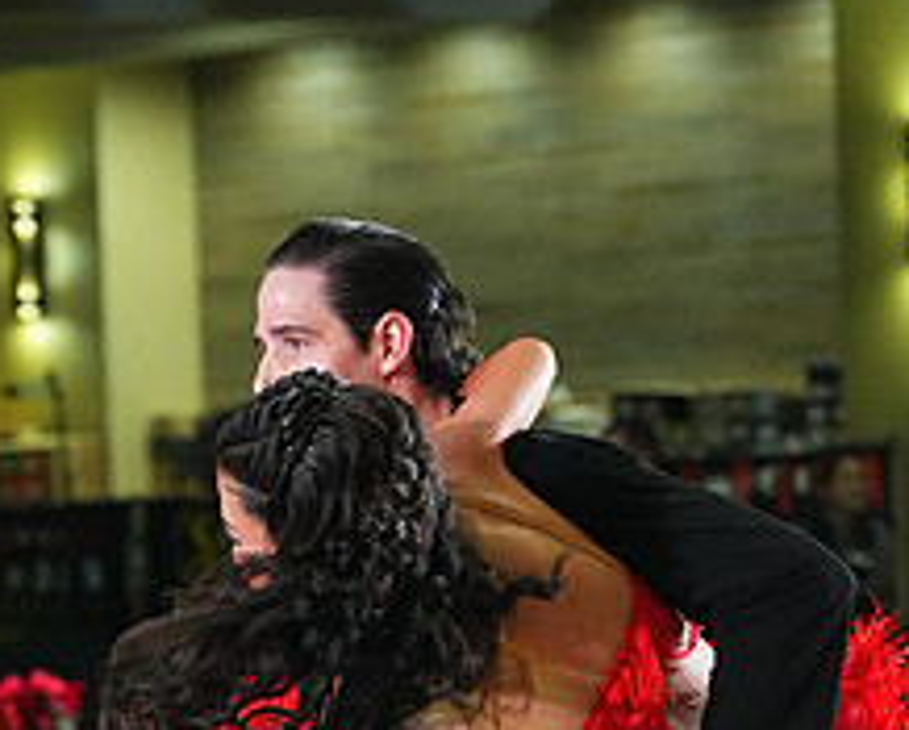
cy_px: 1051
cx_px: 490
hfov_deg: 6.1
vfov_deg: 4.8
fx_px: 8594
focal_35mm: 319
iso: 8000
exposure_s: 1/400
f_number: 5.6
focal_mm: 128
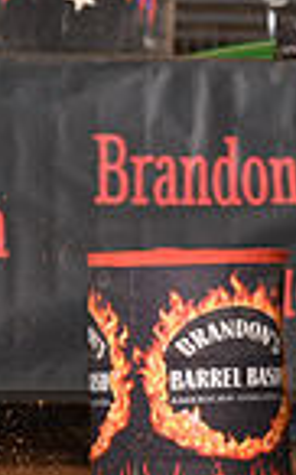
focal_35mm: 1091
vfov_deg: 1.9
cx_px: 797
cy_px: 171
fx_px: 14110
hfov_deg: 1.2
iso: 1000
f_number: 5.6
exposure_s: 1/250
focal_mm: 270
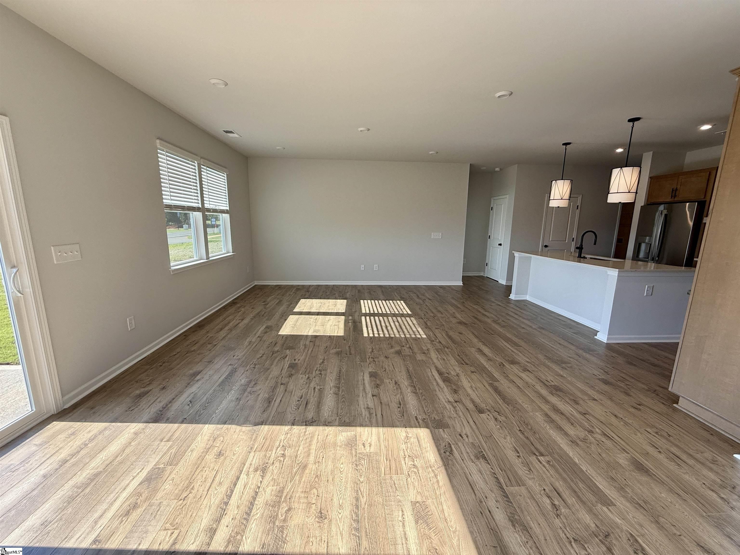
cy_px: 278
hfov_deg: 102.1
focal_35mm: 14
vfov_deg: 85.7
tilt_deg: -9.7
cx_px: 370
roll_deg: -1.0
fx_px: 299
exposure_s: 1/252
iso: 64
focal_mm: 2.22
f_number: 2.2
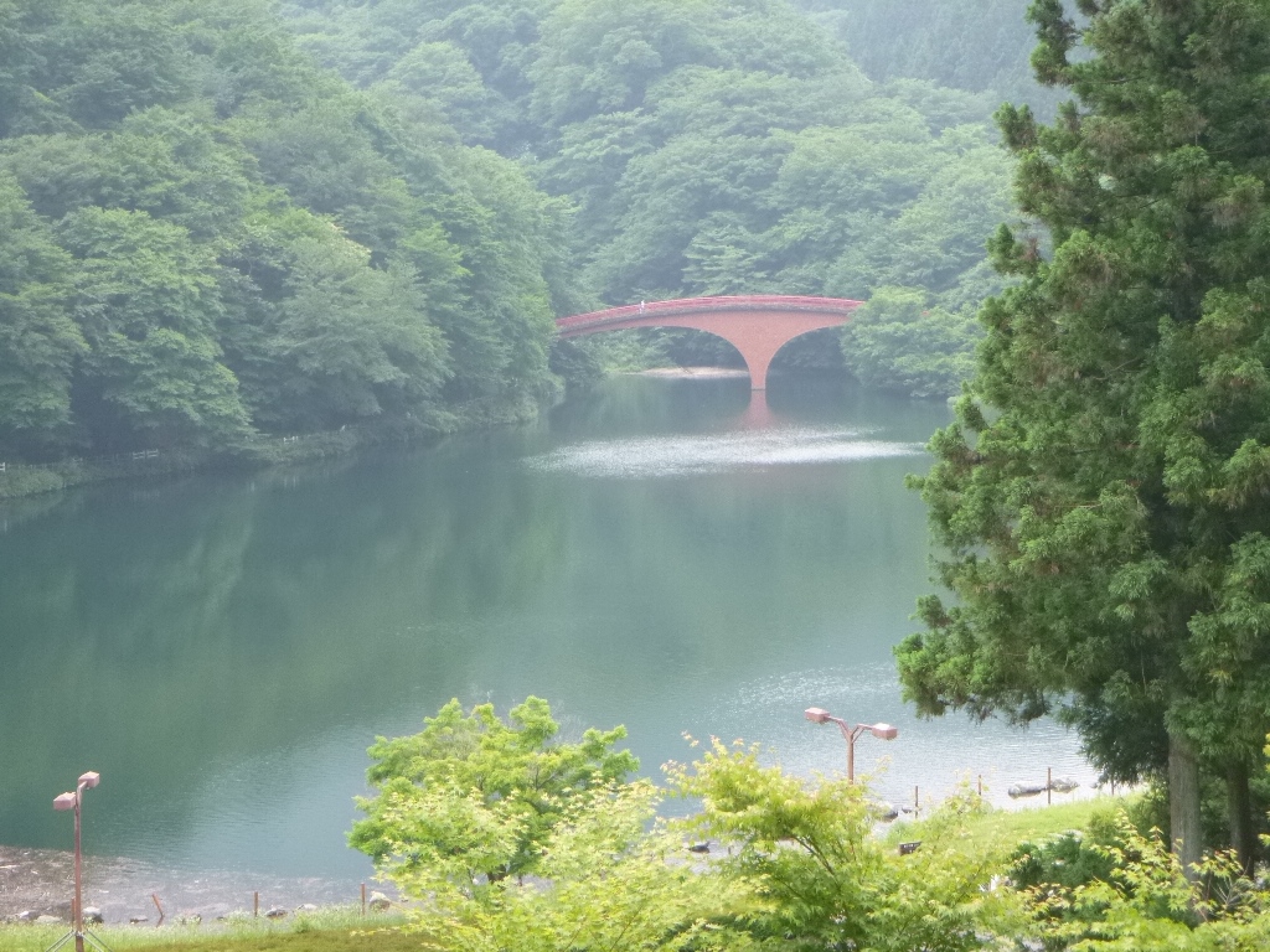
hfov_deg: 25.0
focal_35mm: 78
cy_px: 476
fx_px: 2862
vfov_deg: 18.9
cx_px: 635
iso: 250
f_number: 5.6
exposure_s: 1/100
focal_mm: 14
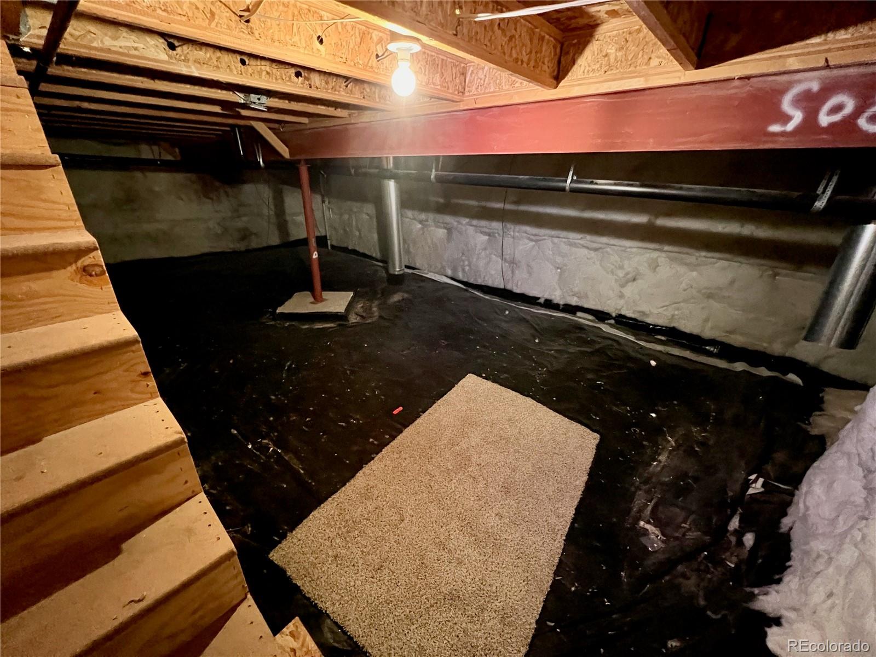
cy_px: 328
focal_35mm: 13
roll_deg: -1.3
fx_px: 329
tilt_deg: -24.3
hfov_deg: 106.2
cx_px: 438
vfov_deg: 89.9
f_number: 1.8
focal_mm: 1.57
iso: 1600
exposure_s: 1/30
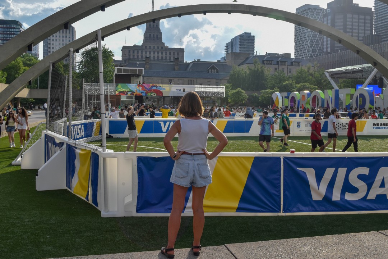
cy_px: 130
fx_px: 372
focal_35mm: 34
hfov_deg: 55.1
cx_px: 194
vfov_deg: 38.4
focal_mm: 23
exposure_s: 1/1500
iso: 400
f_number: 5.6
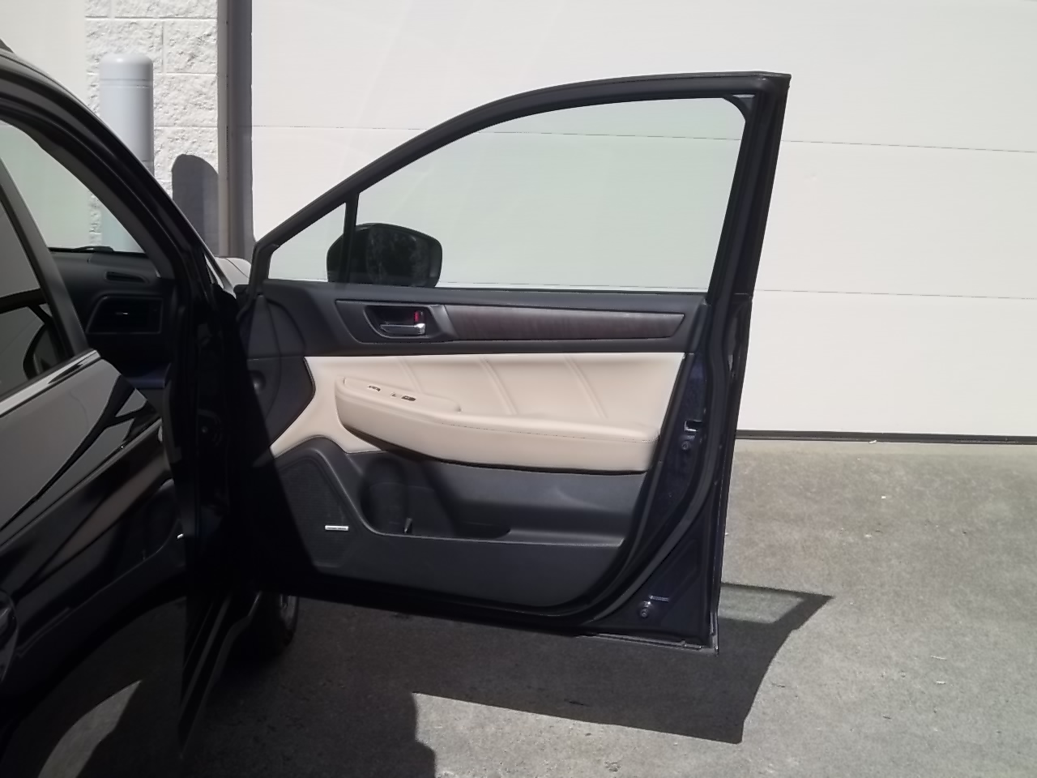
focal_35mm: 47
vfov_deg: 30.9
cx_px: 518
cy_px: 389
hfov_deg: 40.4
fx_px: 1408
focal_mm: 8.3
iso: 64
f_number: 10.28
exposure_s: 1/200
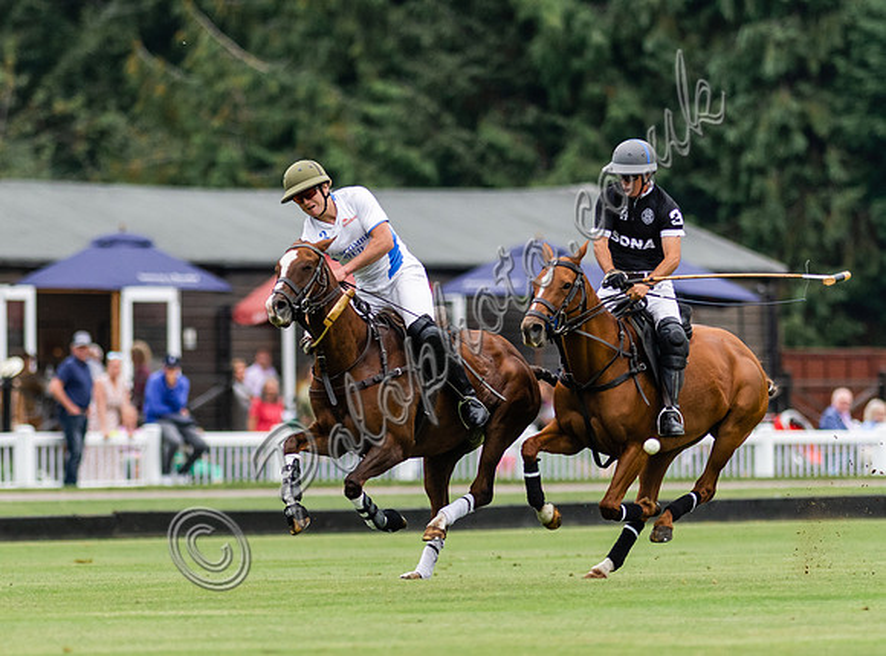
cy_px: 419
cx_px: 382
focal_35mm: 634
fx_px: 16158
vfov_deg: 2.3
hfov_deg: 3.1
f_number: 2.8
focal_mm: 300
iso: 640
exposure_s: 1/2500
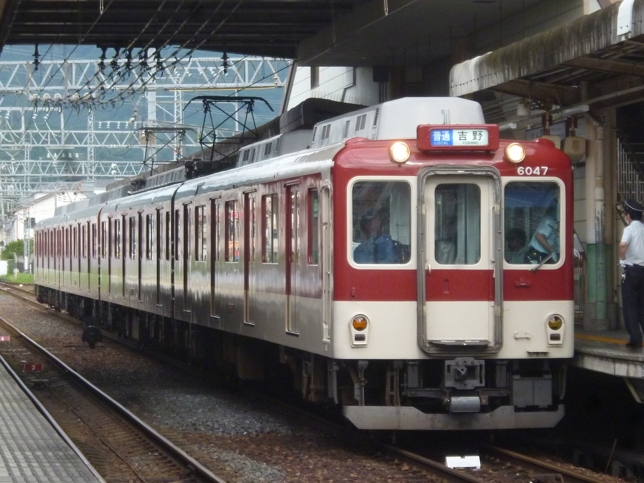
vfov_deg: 9.6
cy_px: 242
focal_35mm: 154
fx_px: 2865
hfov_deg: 12.8
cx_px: 322
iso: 320
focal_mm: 20
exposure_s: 1/125
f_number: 6.5
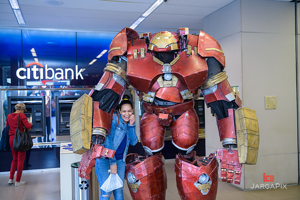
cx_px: 150
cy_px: 100
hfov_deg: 50.7
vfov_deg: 35.1
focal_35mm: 38
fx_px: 317
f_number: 3.2
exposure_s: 1/125
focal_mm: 38
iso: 800
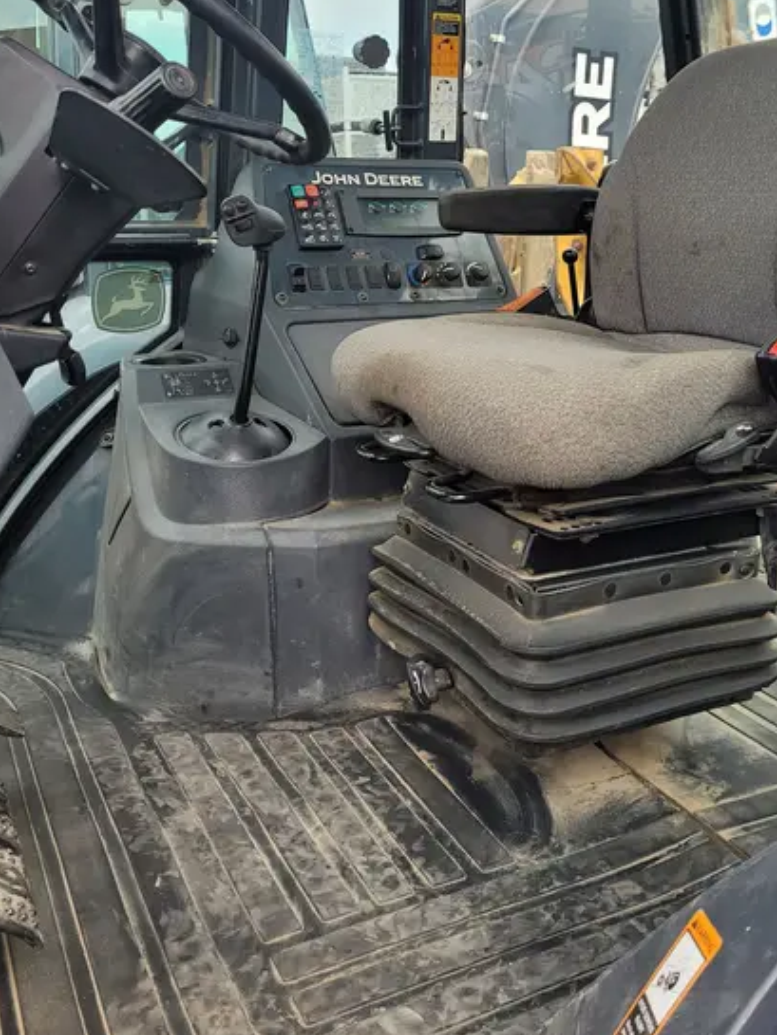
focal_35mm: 35
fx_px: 1047
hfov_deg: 40.7
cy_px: 362
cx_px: 418
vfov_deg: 51.8
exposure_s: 1/585
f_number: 1.8
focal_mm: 5.4
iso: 40
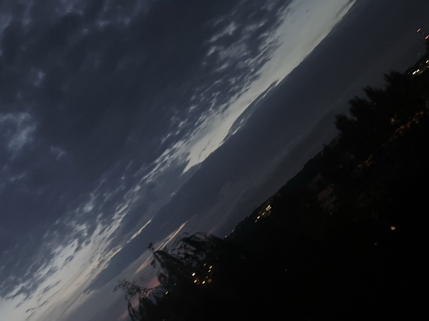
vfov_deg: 32.8
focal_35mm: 44
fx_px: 545
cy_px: 195
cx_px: 99
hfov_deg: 41.5
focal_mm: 5.1
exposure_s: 1/17
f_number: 1.6
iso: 1250
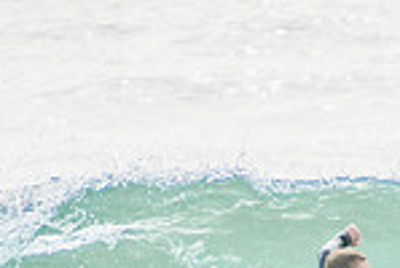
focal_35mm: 2333
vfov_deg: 0.6
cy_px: 366
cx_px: 459
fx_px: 25974
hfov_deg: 0.9
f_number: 5.6
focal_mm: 400
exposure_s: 1/2000
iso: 400
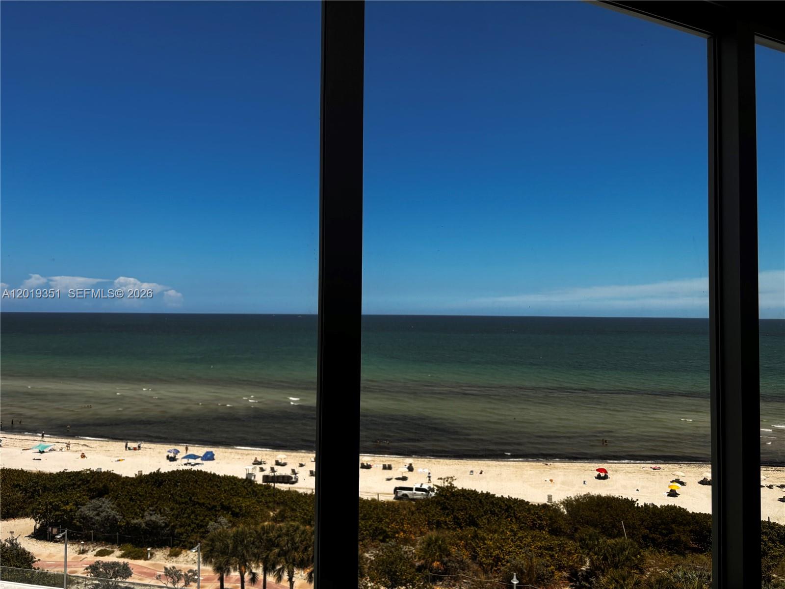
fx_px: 590
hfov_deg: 67.3
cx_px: 392
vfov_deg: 53.1
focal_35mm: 26
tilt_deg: +2.1
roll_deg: -0.6
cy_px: 294
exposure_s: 1/3311
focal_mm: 5.96
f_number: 1.6
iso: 50
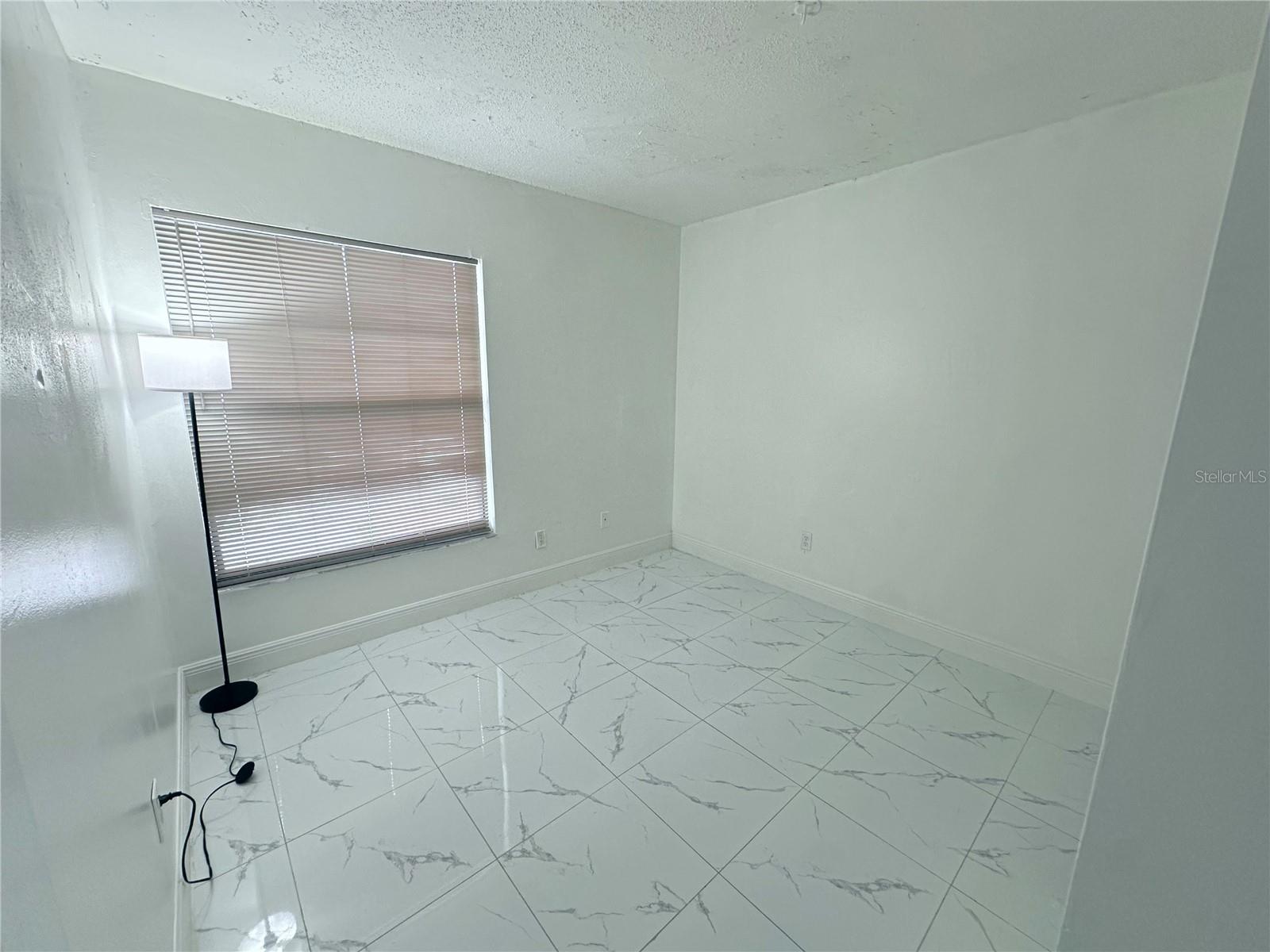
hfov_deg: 102.1
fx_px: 514
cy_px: 476
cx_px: 635
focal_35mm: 14
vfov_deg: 85.7
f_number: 2.2
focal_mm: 2.22
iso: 160
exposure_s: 1/120
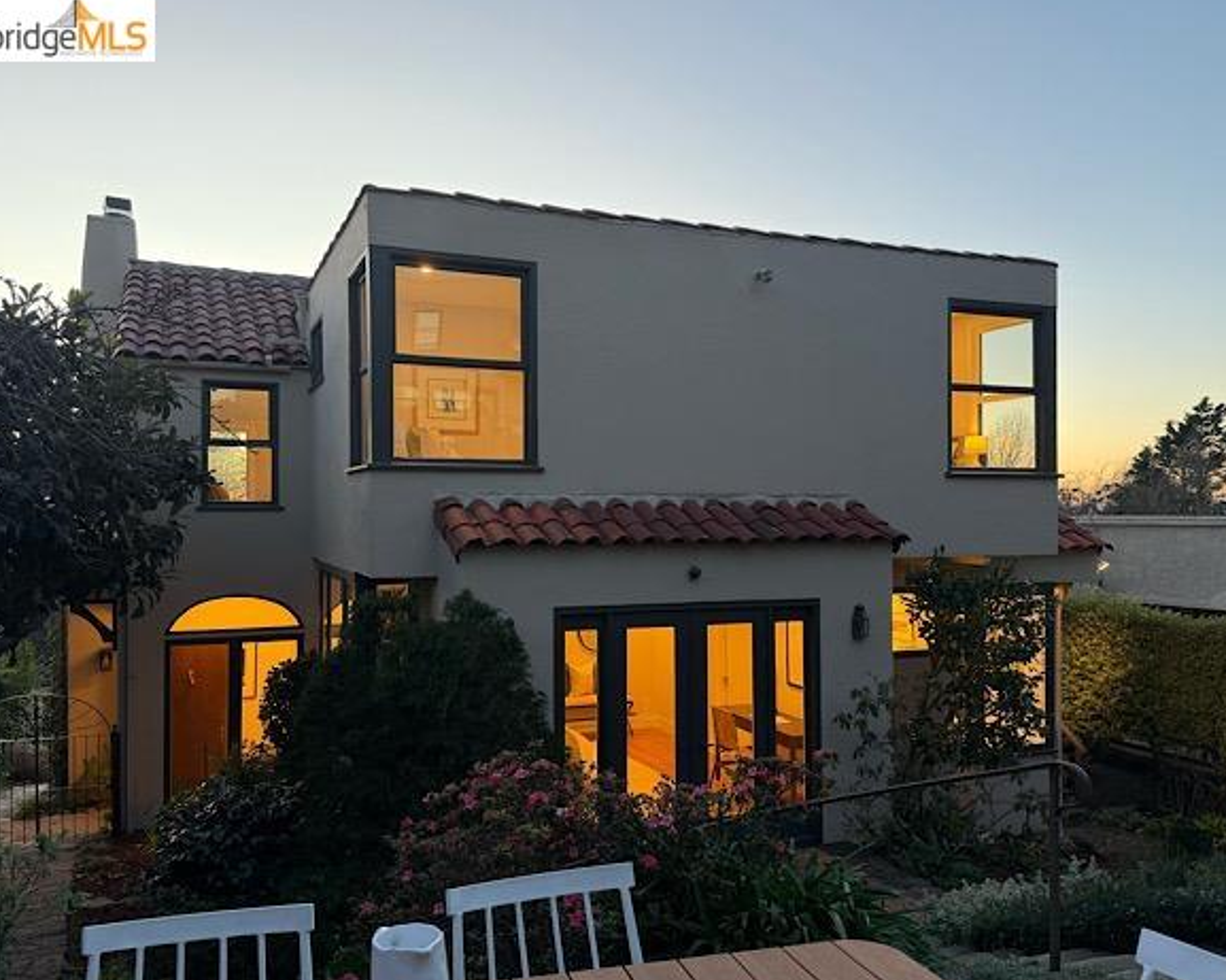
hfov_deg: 66.0
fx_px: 943
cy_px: 504
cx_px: 565
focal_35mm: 26
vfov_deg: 54.9
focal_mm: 6.76
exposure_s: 1/60
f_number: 1.78
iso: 100
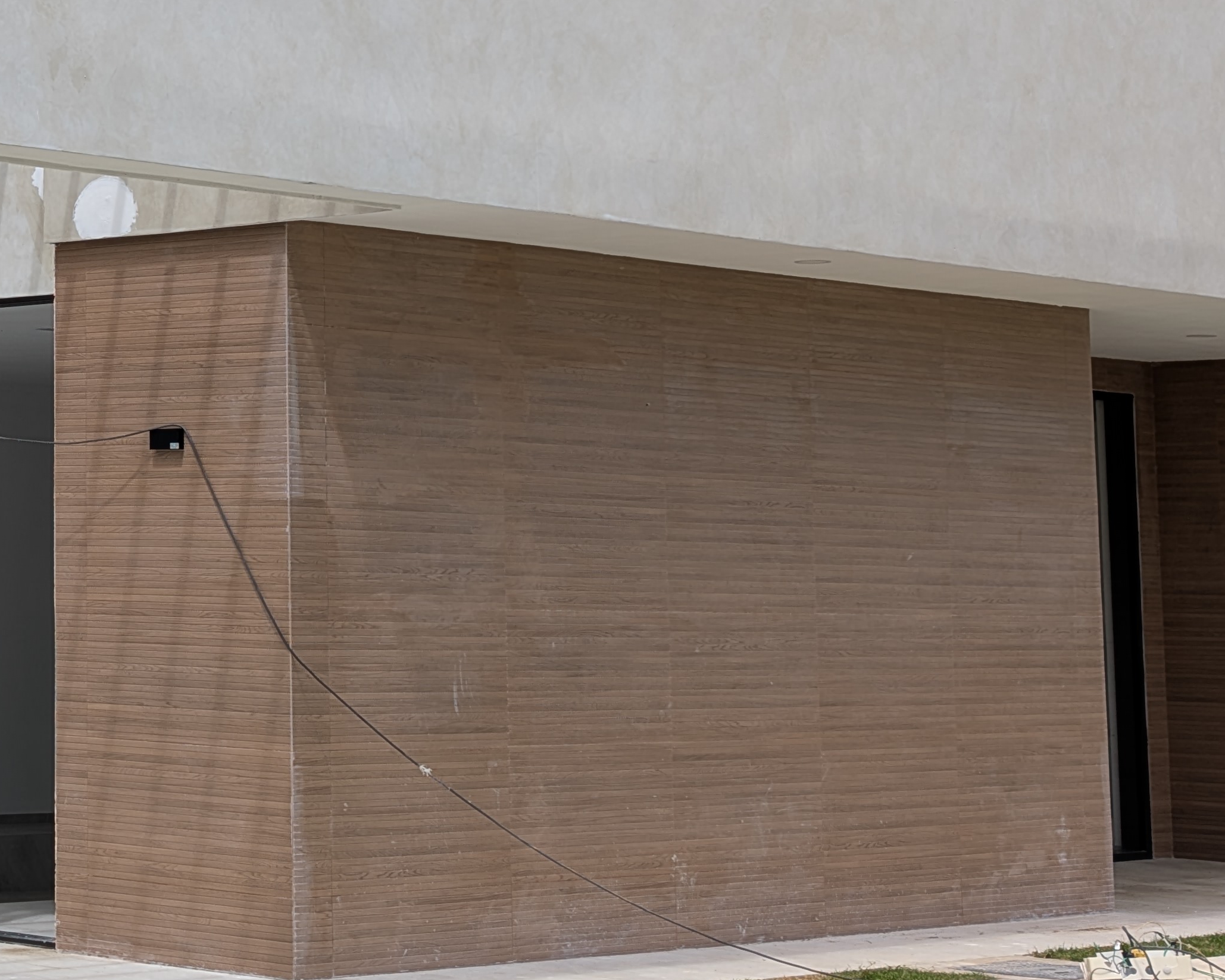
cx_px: -303
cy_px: 73
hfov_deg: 19.2
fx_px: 3372
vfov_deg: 16.3
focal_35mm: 93
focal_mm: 6.9
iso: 20
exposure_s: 1/1205
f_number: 1.68
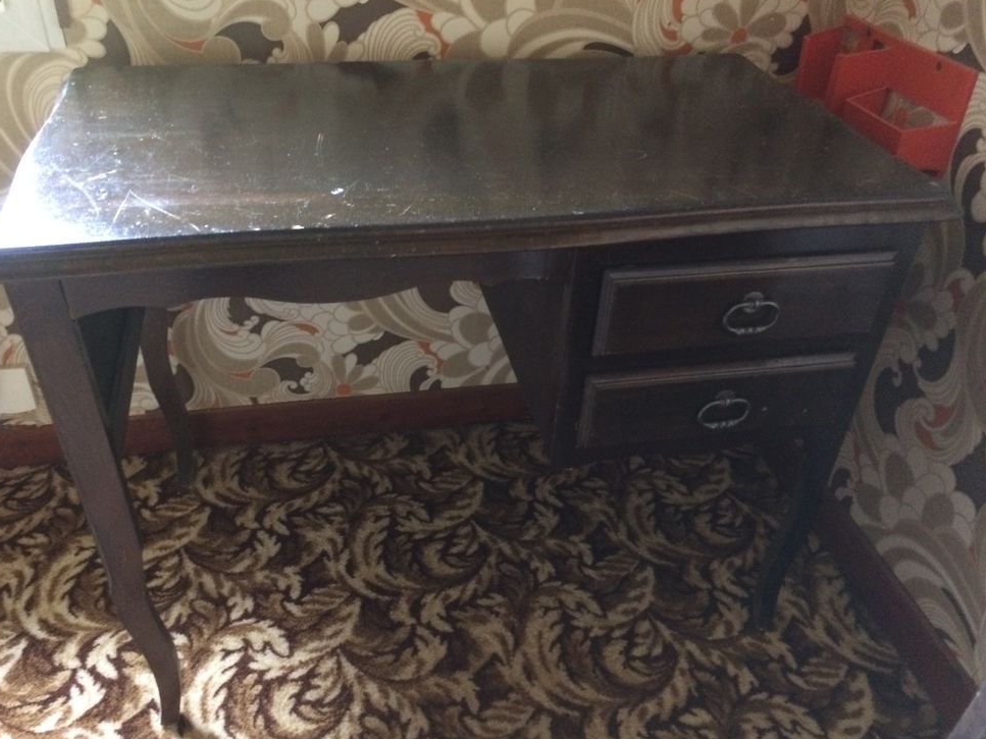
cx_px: 479
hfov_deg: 60.0
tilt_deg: -37.7
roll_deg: -2.6
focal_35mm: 30
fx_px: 854
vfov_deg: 46.8
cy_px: 374
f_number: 2.2
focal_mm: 4.15
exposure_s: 1/17
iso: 320
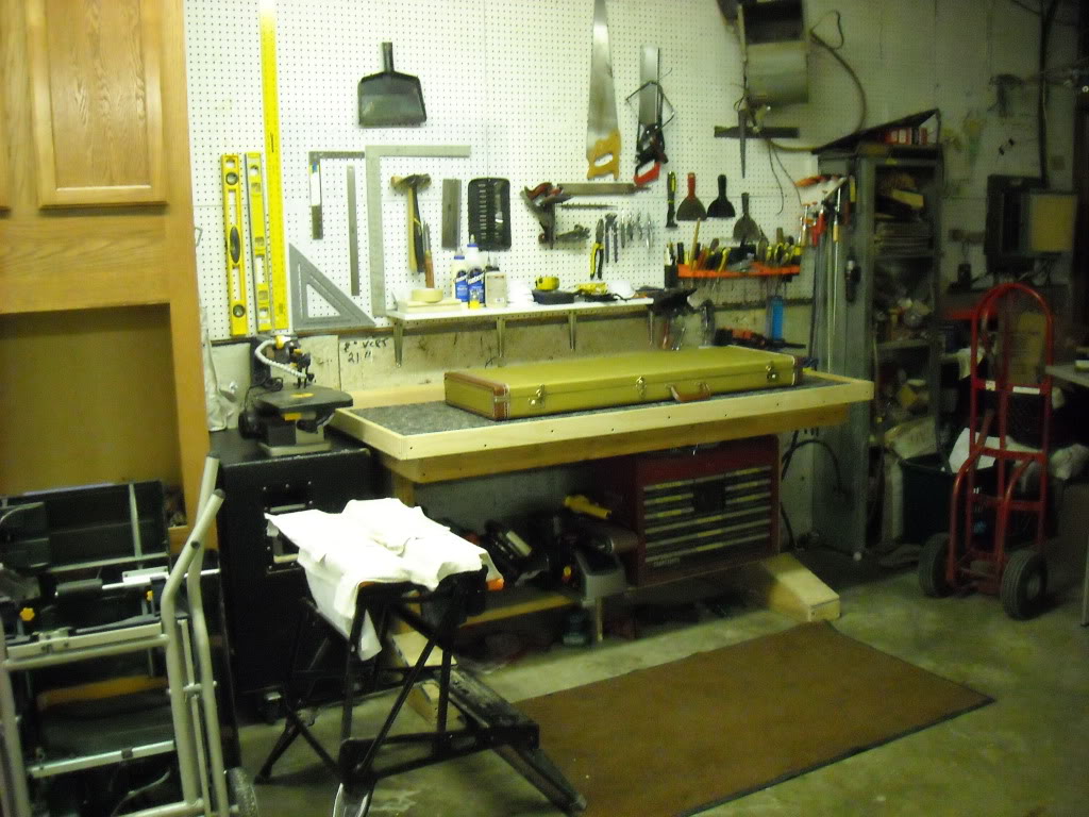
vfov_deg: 40.7
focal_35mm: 35
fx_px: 1101
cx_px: 544
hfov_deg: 52.6
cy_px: 408
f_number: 2.8
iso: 800
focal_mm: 5.7
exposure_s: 1/27
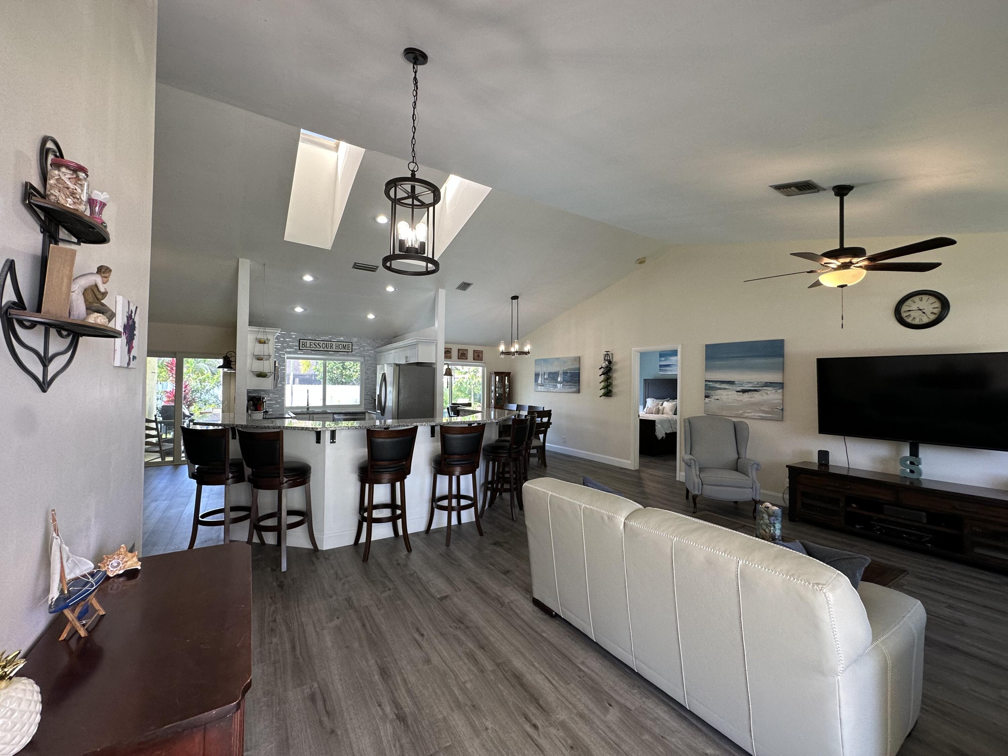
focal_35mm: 14
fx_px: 408
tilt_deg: +0.1
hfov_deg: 102.1
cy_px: 378
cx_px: 504
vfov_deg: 85.7
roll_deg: -0.9
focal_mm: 2.22
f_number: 2.2
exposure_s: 1/120
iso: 125
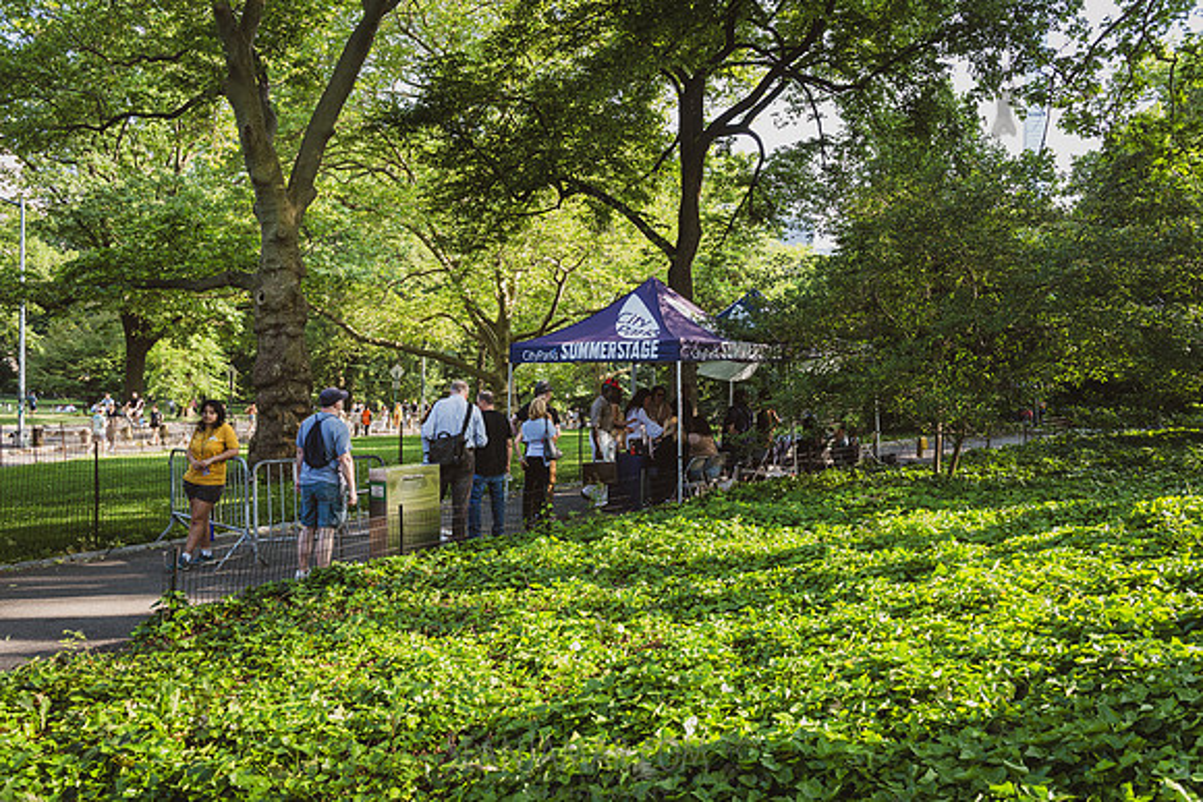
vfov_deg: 42.3
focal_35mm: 31
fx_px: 1036
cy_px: 401
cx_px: 602
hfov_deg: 60.3
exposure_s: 1/160
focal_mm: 31
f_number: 4.5
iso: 400
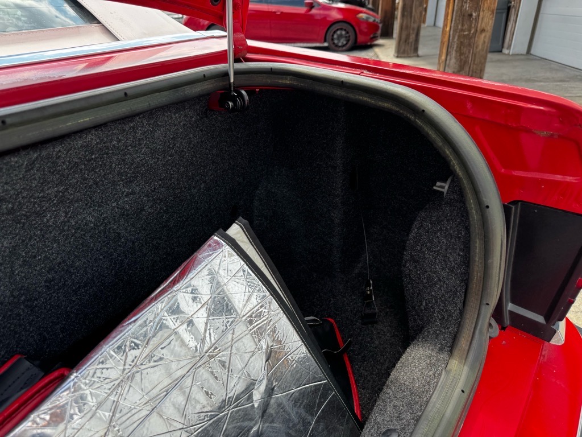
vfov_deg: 56.8
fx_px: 404
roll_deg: -1.0
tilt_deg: -27.7
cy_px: 218
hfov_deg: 71.6
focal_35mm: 24
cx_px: 291
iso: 80
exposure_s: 1/514
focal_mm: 6.76
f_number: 1.78
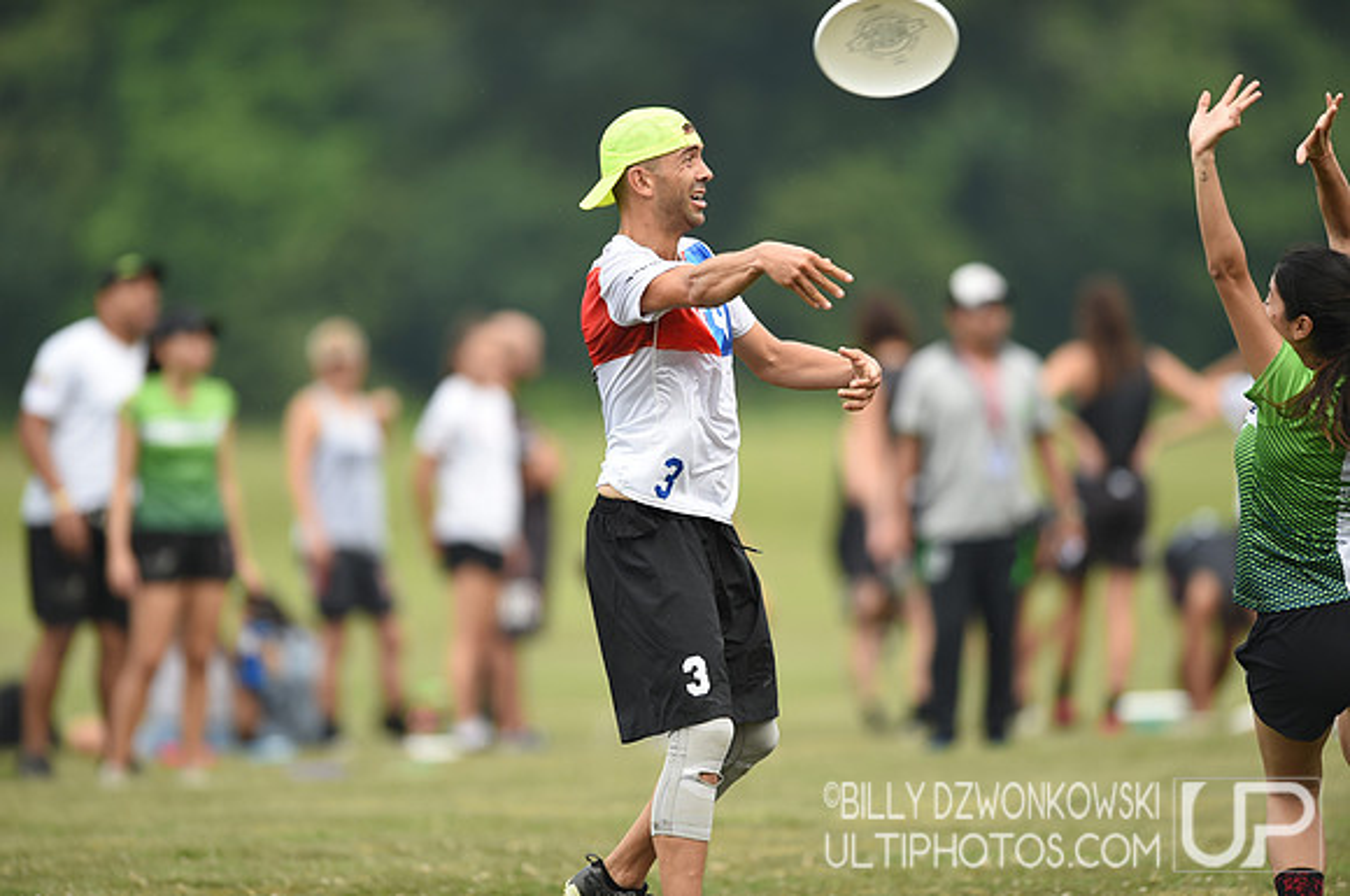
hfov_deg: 5.2
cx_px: 675
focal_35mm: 400
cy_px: 448
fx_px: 14979
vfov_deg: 3.4
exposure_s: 1/1600
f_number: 2.8
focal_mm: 400
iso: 320
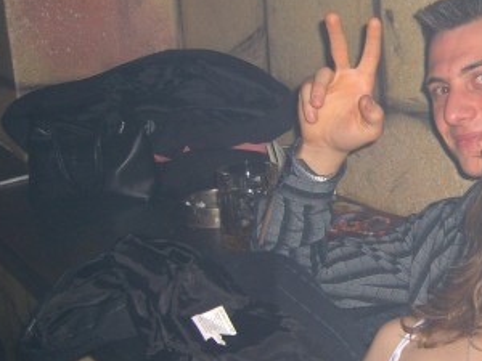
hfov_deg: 24.7
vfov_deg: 19.3
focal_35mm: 76
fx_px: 1058
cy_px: 237
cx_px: 456
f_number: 2.8
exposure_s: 1/60
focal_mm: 7.9
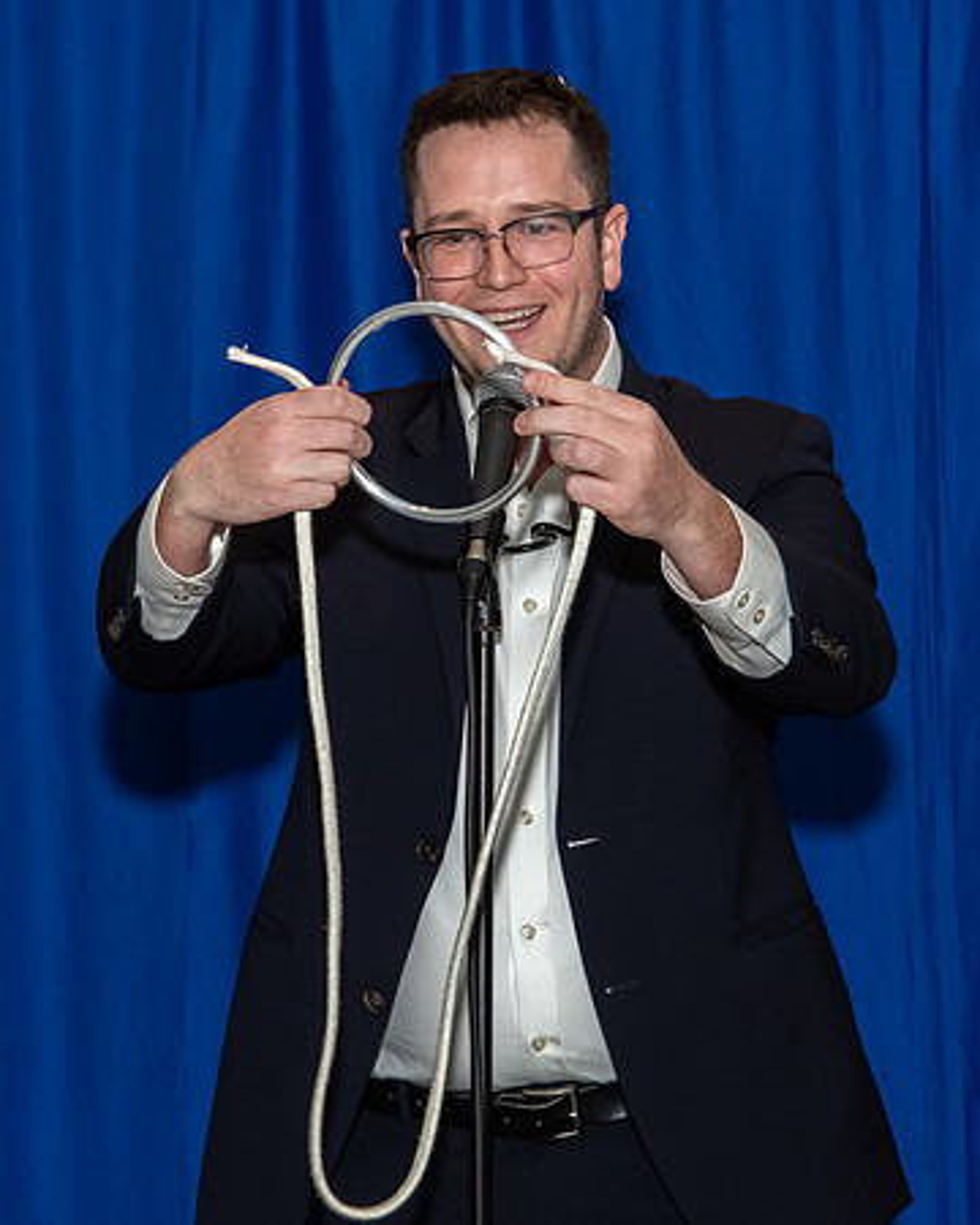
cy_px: 564
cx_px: 528
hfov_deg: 12.2
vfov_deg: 15.3
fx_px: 4566
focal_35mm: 126
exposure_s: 1/250
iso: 640
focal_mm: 55
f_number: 8
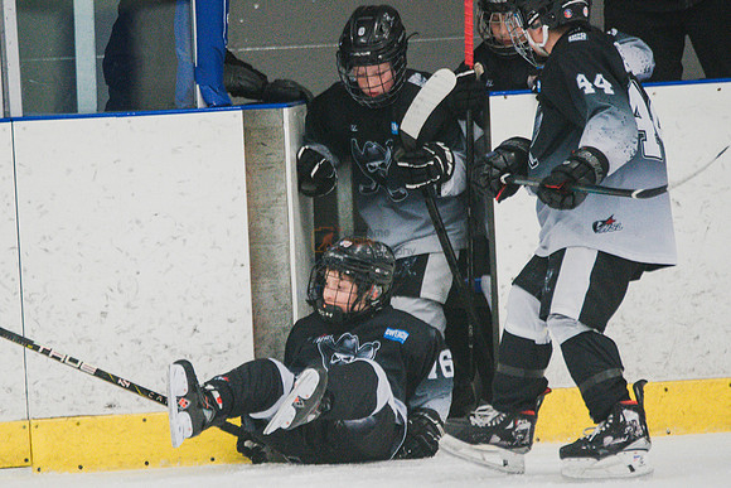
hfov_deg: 4.7
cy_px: 369
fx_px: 8913
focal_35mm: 439
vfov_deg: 3.1
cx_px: 243
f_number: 3.2
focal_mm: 274
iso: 3200
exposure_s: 1/800
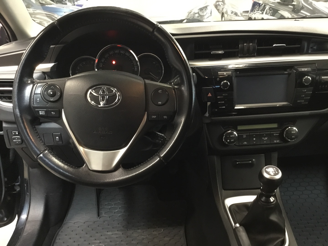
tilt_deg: -23.2
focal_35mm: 31
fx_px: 294
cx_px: 164
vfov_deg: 45.4
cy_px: 123
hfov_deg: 58.4
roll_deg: +2.9
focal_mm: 3.3
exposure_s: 1/17
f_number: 2.4
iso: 400
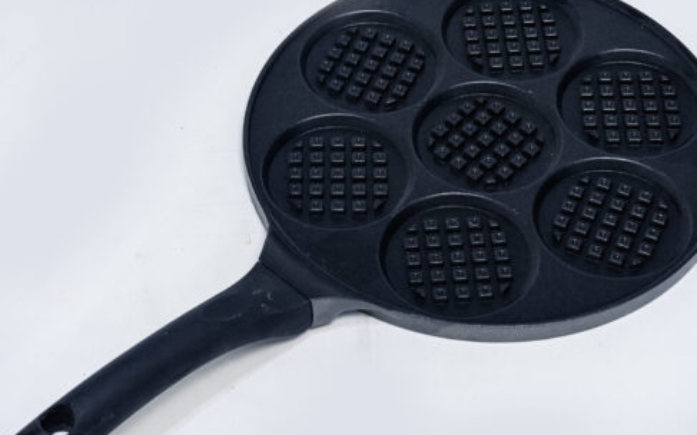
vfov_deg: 14.8
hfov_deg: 23.6
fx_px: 1671
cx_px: 375
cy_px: 225
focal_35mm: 88
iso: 6400
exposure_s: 1/125
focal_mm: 60
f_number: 14
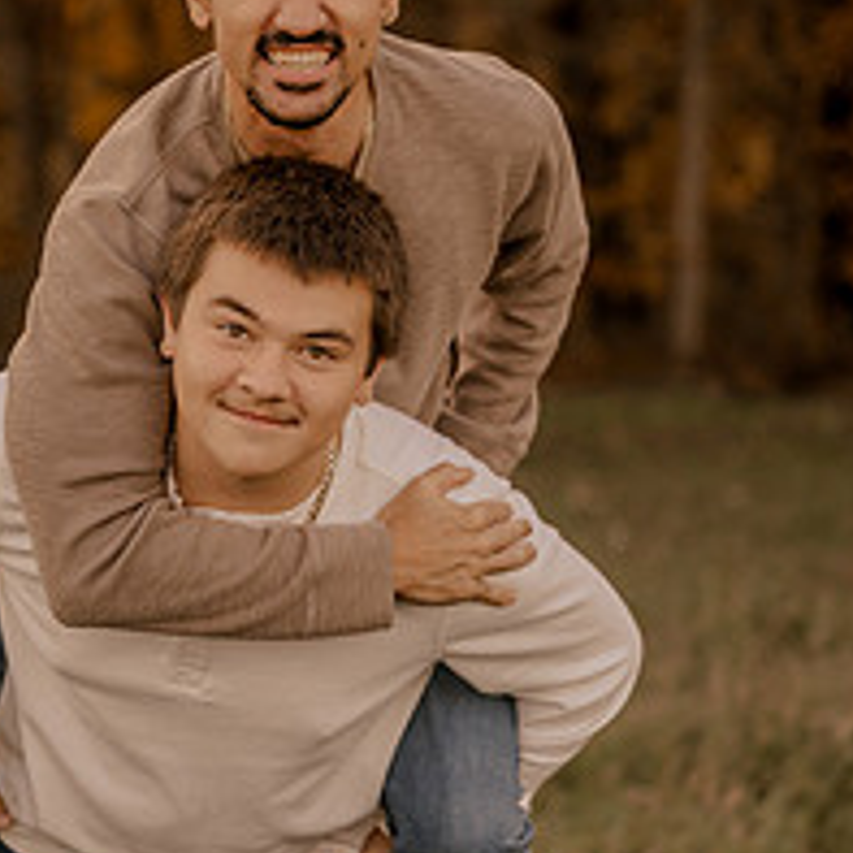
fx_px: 3485
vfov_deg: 14.0
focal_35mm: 125
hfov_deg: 13.9
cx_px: 221
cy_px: 439
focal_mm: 50
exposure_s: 1/500
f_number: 1.8
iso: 250
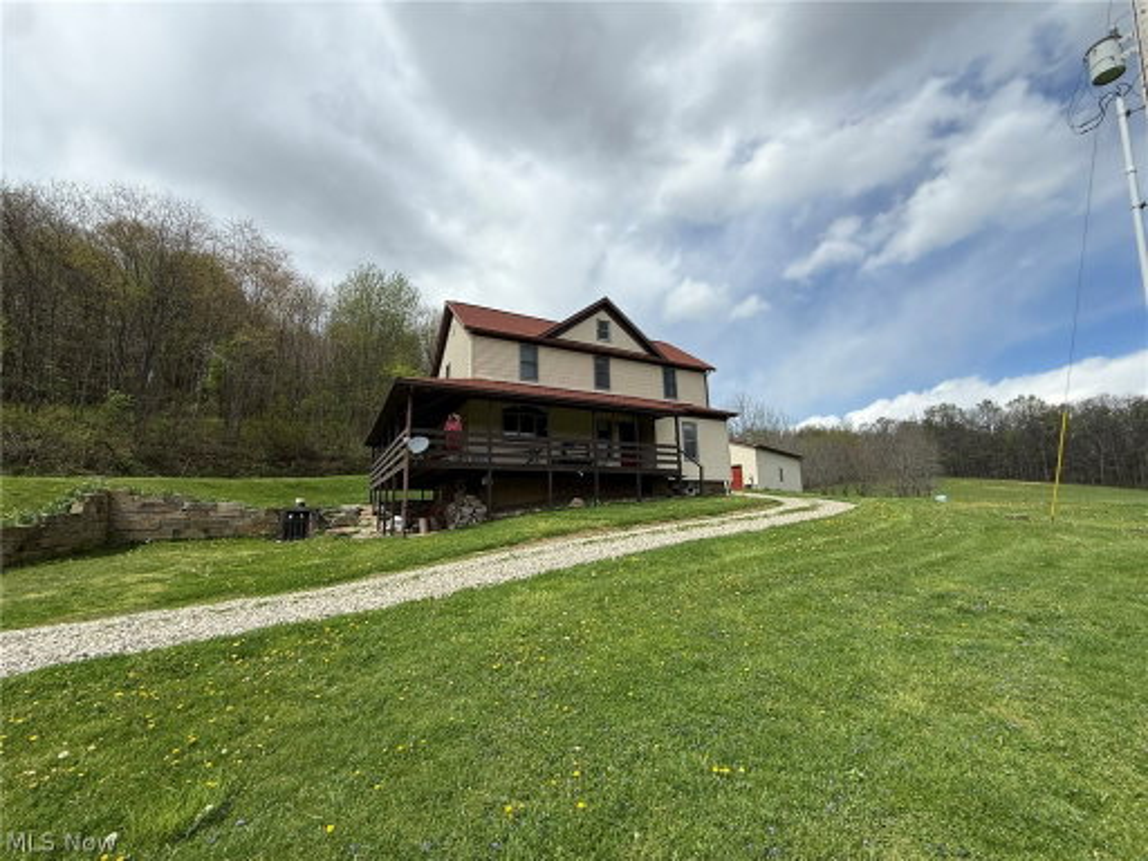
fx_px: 464
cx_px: 574
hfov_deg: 102.1
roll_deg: +0.8
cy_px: 430
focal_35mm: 14
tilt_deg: +11.2
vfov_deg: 85.7
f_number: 2.2
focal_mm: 2.22
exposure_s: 1/2165
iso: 50
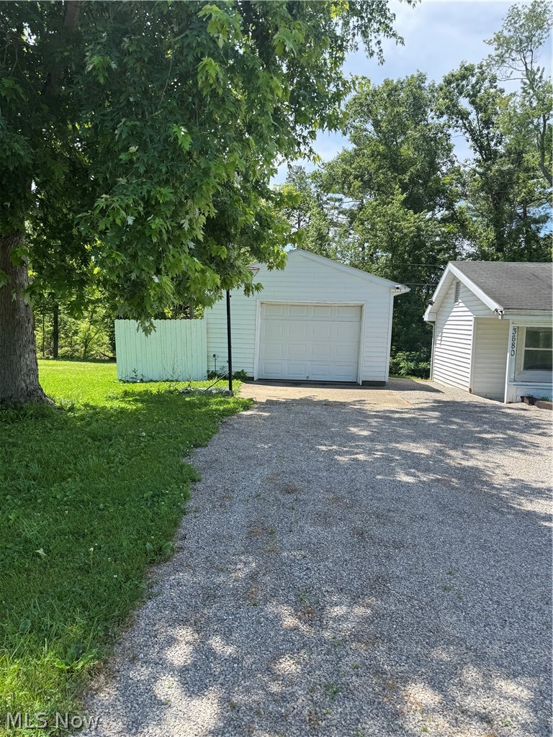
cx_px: 276
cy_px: 368
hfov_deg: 56.8
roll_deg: -1.5
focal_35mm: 24
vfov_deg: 71.6
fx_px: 511
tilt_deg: -6.0
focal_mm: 6.76
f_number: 1.78
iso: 80
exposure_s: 1/1721
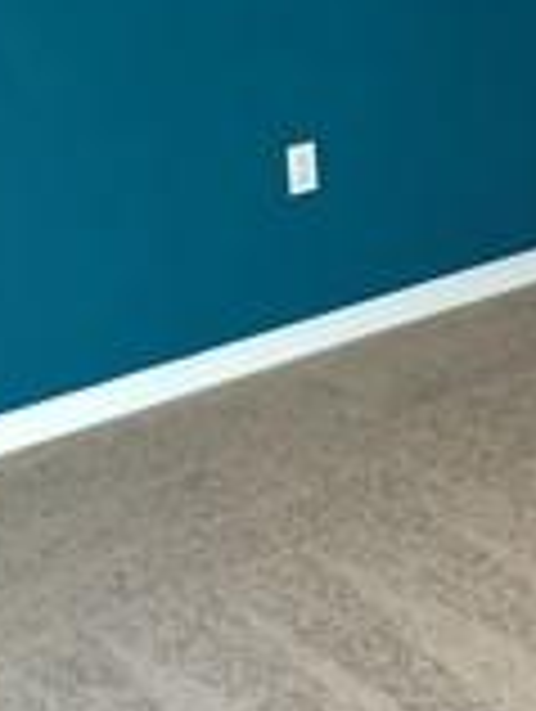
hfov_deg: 15.8
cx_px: 743
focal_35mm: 88
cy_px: 14
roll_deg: +0.6
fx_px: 1812
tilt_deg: -8.7
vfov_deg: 21.5
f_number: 2.2
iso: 80
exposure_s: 1/10
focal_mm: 4.15
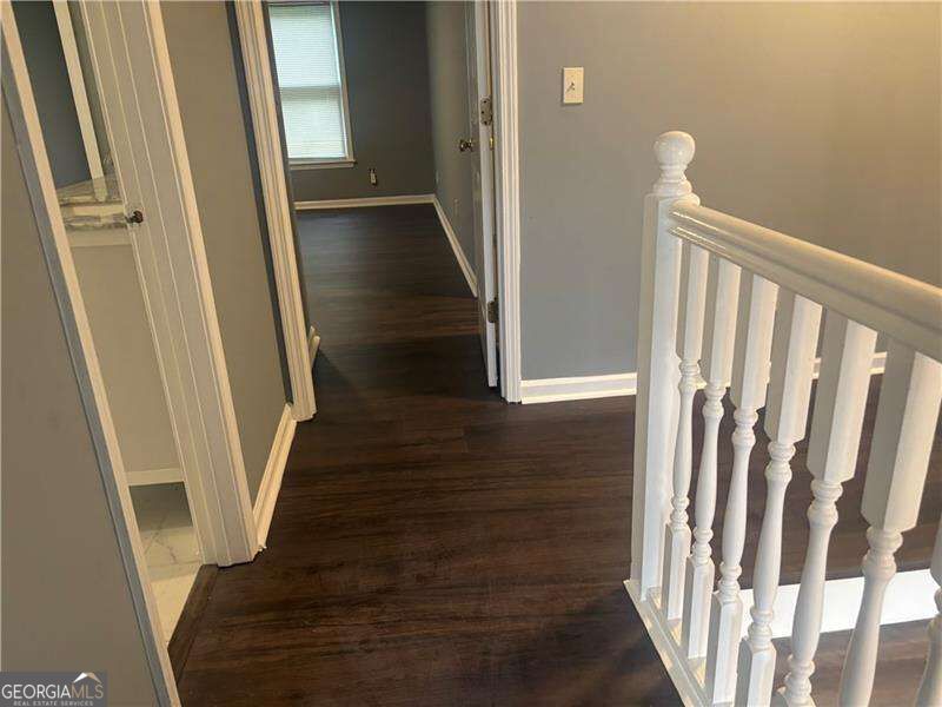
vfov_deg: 53.1
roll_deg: +1.9
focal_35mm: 26
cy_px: 354
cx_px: 471
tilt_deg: -20.2
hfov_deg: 67.3
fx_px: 708
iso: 320
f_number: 1.6
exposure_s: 1/60
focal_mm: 5.96
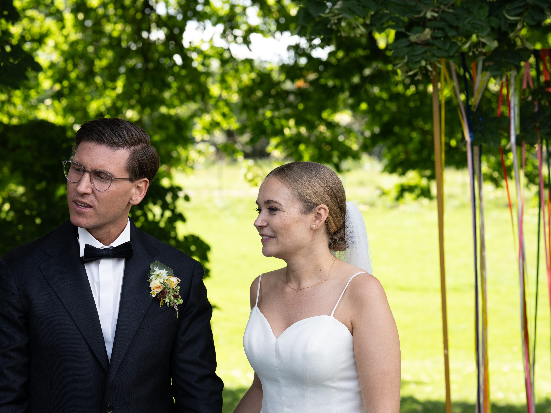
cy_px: 206
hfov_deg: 21.3
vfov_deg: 16.1
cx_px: 275
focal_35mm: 92
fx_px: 1464
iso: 160
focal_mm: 85
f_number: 5
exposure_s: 1/250
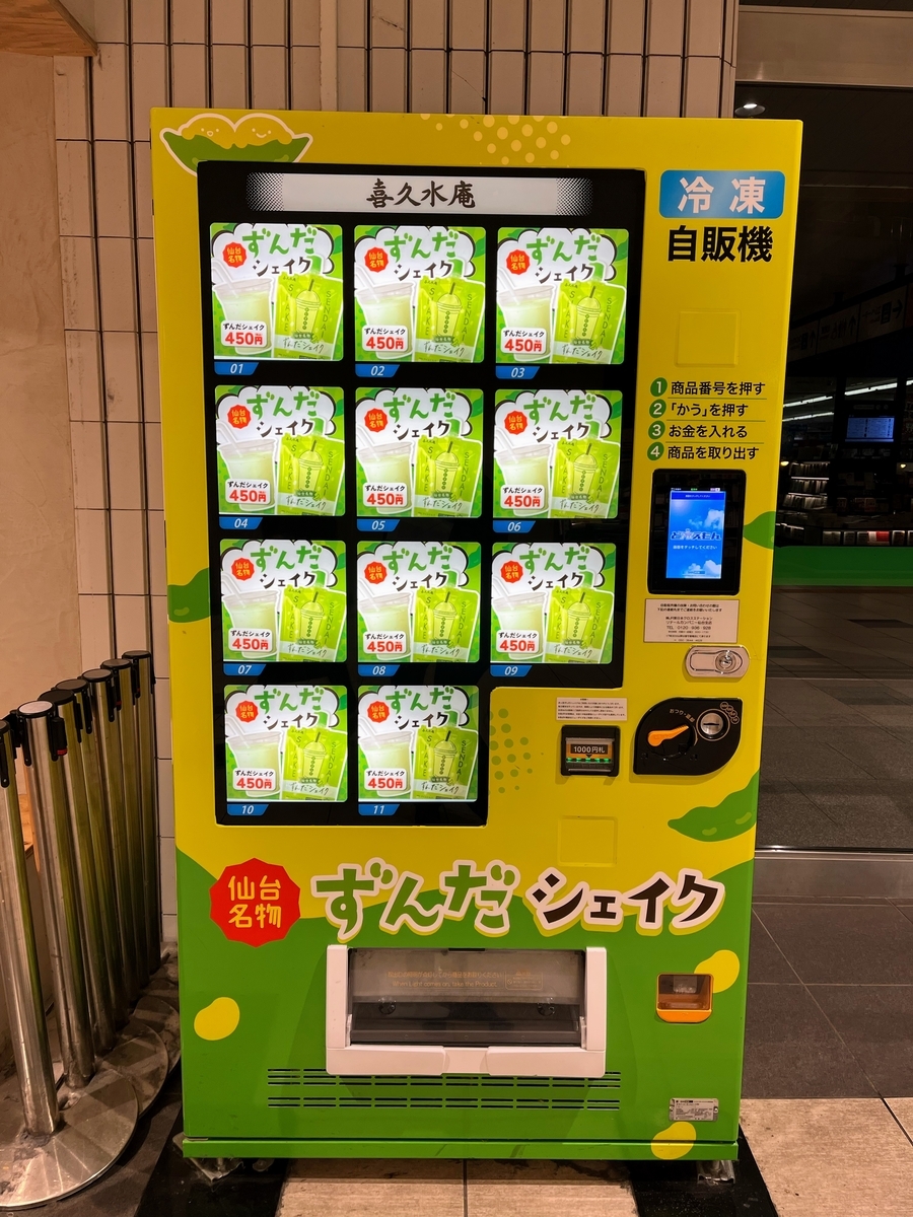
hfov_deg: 53.1
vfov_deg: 67.3
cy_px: 608
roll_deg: +0.1
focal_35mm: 26
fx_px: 914
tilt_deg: -8.4
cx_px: 456
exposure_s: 1/124
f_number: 1.6
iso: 32
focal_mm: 5.1
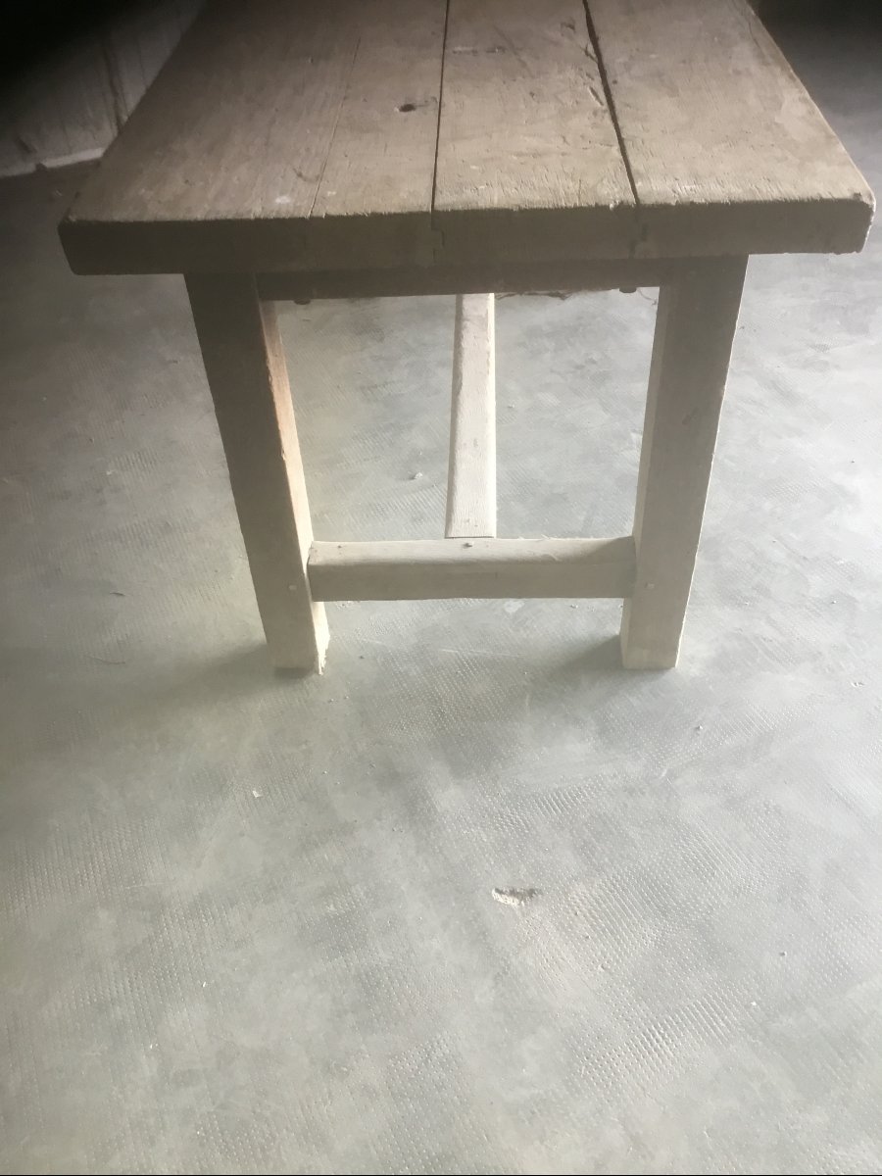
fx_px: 1053
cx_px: 441
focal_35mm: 31
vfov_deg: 58.4
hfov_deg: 45.4
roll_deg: +2.1
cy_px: 588
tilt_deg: -42.2
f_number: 2.4
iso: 80
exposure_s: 1/33
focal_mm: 3.3
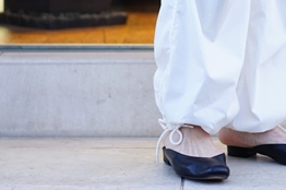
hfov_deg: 12.2
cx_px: 260
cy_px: -89
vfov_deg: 8.0
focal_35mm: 168
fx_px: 1333
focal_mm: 55
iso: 160
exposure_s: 1/60
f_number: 1.8
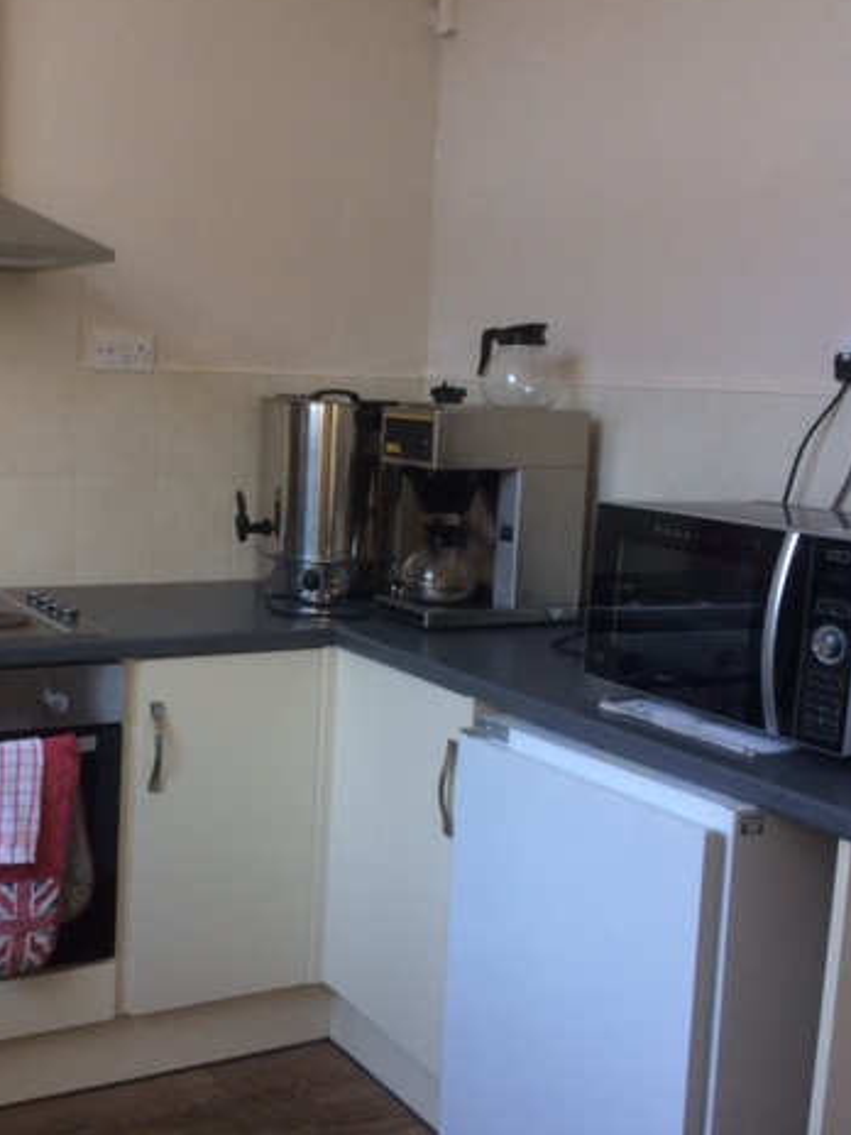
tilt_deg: -8.9
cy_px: 550
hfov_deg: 35.0
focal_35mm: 40
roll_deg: -2.4
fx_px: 1311
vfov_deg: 46.8
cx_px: 193
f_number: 2.2
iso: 64
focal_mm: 4.15
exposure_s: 1/33
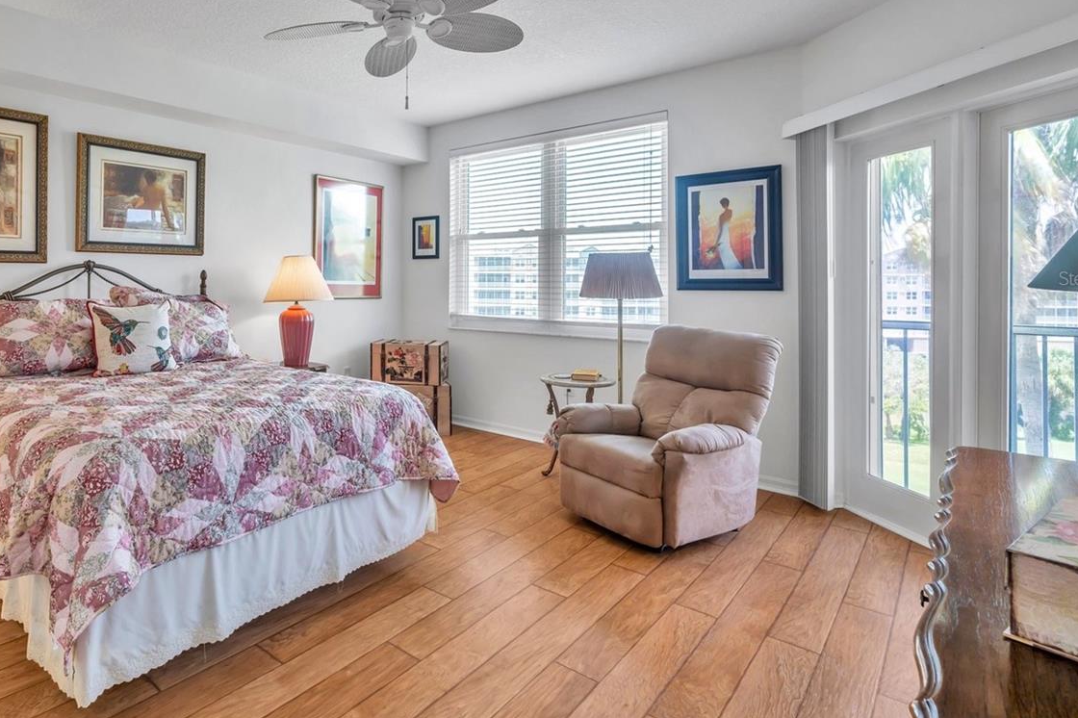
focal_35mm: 20
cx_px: 374
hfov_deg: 81.6
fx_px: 599
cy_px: 278
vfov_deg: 61.2
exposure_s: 1/3
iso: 80
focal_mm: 14
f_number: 9
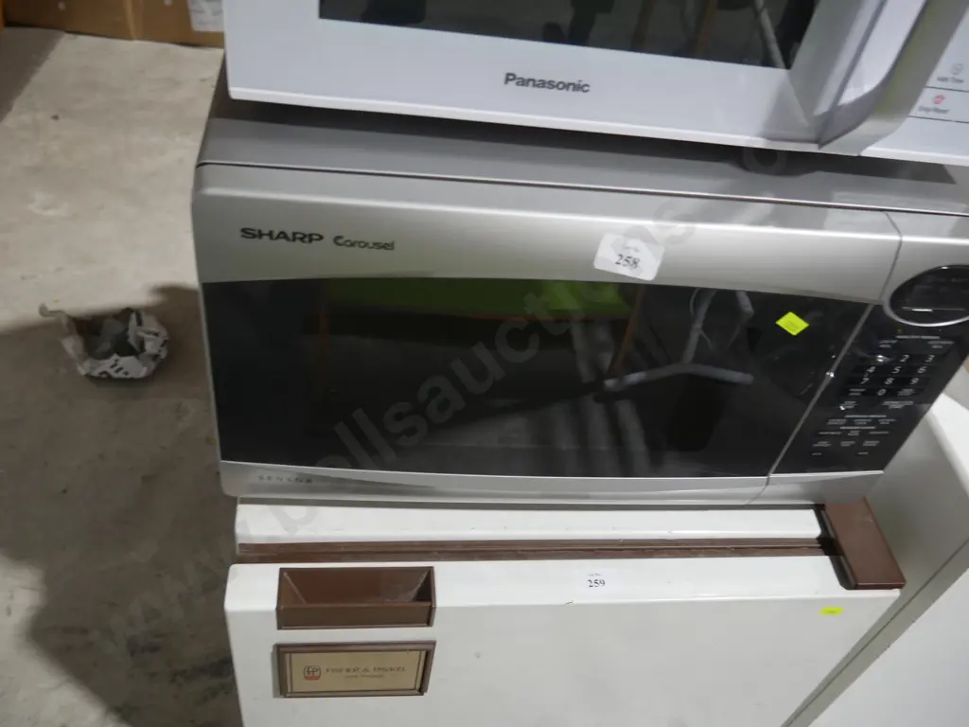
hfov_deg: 56.8
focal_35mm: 32
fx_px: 896
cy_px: 364
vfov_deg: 44.2
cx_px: 484
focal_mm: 16
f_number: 3.6
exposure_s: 1/60
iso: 400
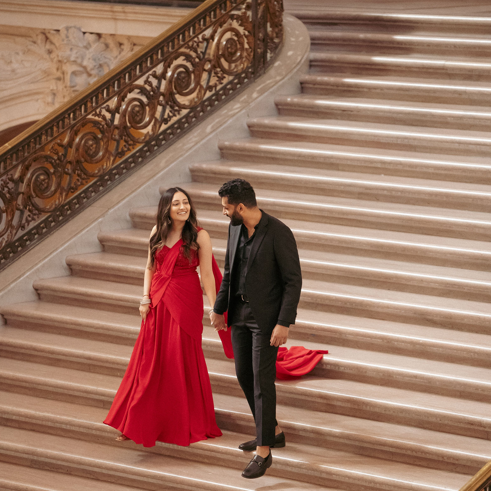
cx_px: 241
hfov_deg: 9.8
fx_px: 2856
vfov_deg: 9.8
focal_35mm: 178
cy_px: 296
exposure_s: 1/250
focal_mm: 136
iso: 4000
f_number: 2.8
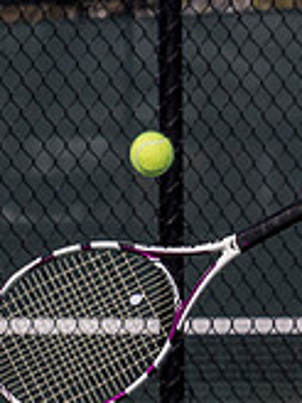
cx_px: 434
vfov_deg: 2.5
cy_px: 111
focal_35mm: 786
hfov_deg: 1.9
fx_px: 9143
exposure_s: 1/1600
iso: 400
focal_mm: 79
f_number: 5
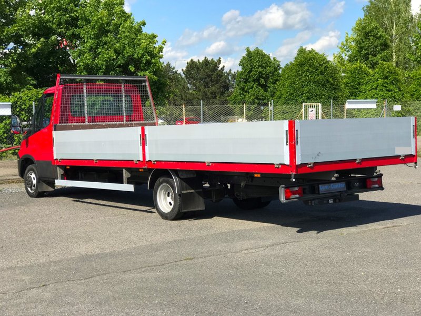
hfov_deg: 33.8
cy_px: 158
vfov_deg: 25.7
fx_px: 693
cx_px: 210
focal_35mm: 57
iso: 20
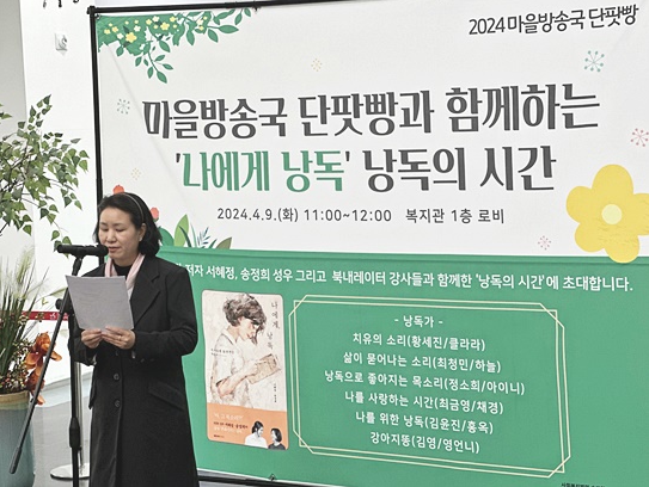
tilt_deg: -4.8
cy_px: 242
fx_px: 1463
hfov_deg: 25.0
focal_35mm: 78
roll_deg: +1.9
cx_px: 324
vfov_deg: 18.9
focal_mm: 9
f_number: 2.8
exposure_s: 1/120
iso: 250
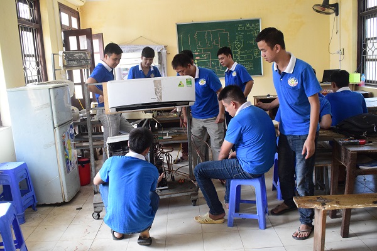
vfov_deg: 40.0
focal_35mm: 33
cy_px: 126
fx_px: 346
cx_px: 188
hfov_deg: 57.2
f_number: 7.1
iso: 3200
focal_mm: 22
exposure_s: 1/100
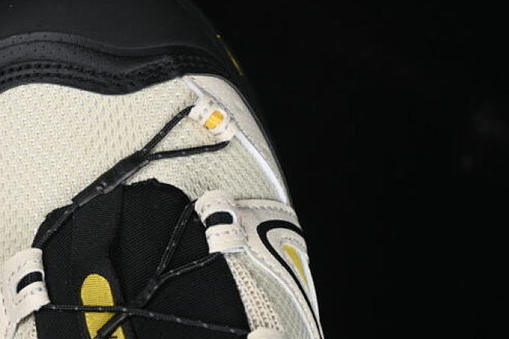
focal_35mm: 123
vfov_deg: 11.1
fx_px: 1739
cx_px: 141
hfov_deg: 16.6
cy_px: 215
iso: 160
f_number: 6.3
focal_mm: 50
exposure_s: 1/60
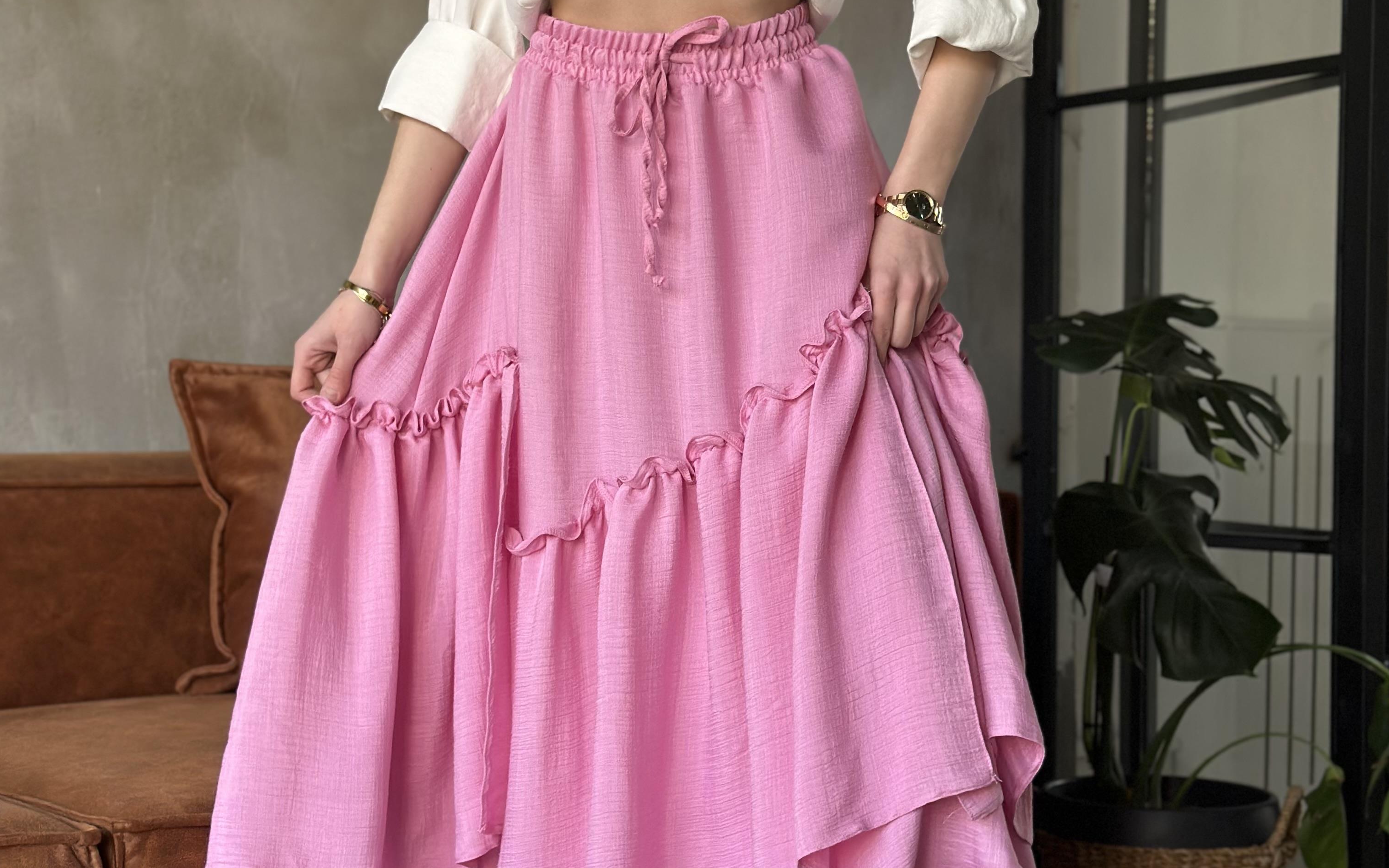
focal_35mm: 68
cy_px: 475
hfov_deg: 30.2
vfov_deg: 19.1
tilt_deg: -1.0
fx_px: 2574
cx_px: 694
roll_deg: -0.6
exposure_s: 1/60
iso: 125
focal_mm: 6.86
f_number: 1.78
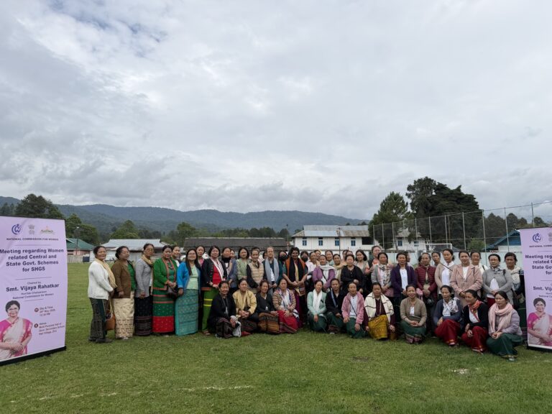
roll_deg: +1.1
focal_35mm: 24
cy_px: 207
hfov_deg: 71.6
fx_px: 383
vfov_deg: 56.8
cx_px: 276
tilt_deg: +4.9
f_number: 1.78
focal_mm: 6.76
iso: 100
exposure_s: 1/3584
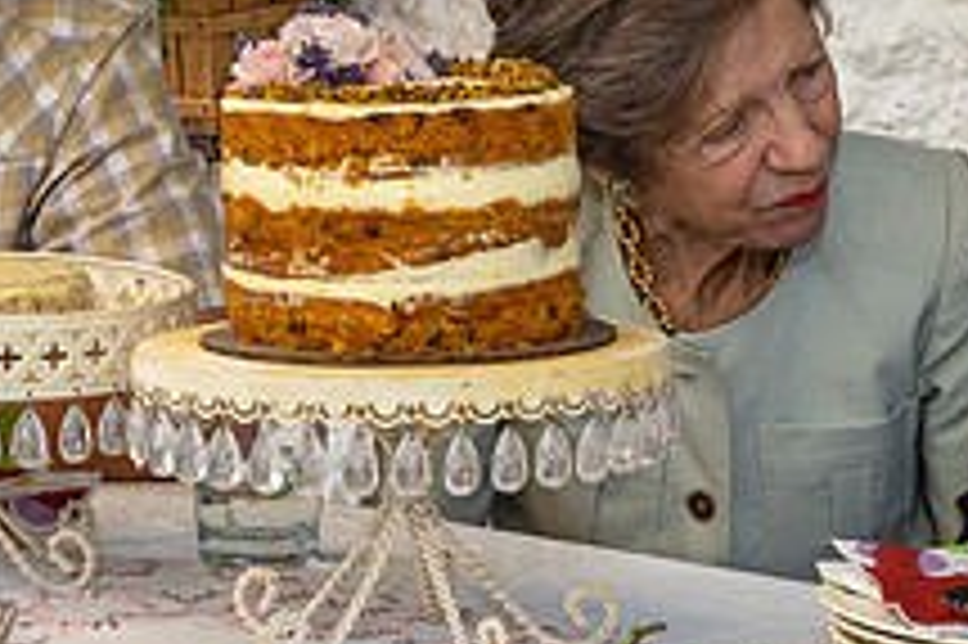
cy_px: 284
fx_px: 3117
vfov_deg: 11.8
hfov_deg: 17.7
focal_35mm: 116
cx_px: 495
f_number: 10
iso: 250
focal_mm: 43
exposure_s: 1/200
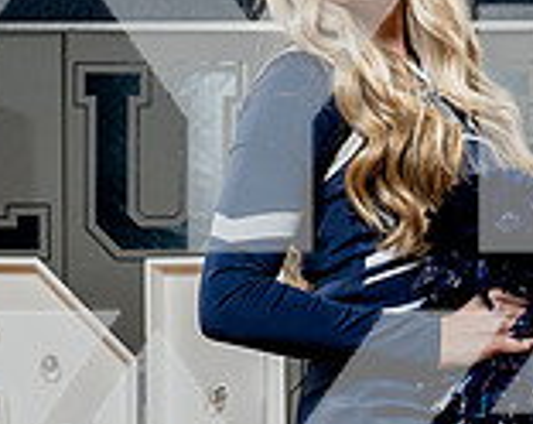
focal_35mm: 176
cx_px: 323
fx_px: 2769
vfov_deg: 8.7
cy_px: 468
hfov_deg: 11.0
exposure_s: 1/250
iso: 250
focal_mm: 35
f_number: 5.6
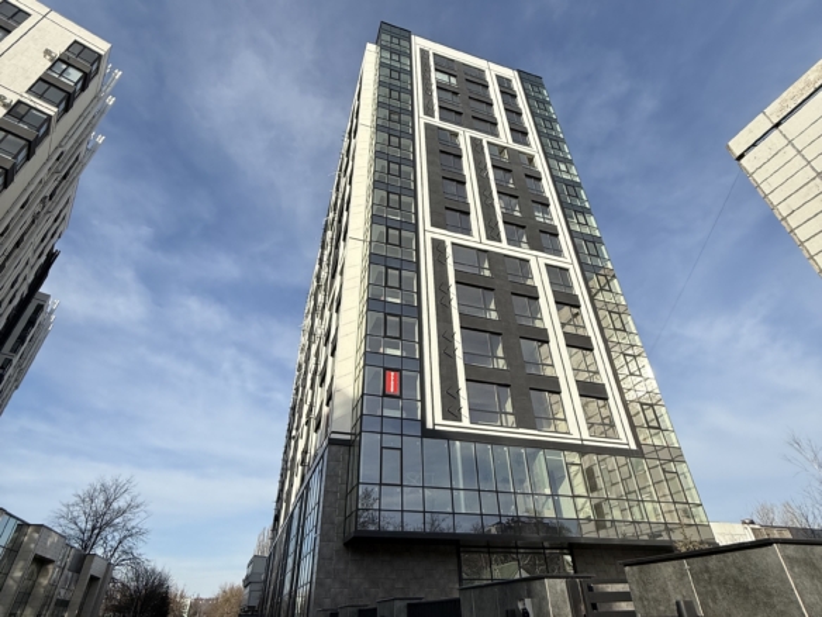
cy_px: 308
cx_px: 411
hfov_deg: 102.1
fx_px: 332
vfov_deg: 85.7
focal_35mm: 14
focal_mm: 2.22
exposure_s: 1/2841
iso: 50
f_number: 2.2
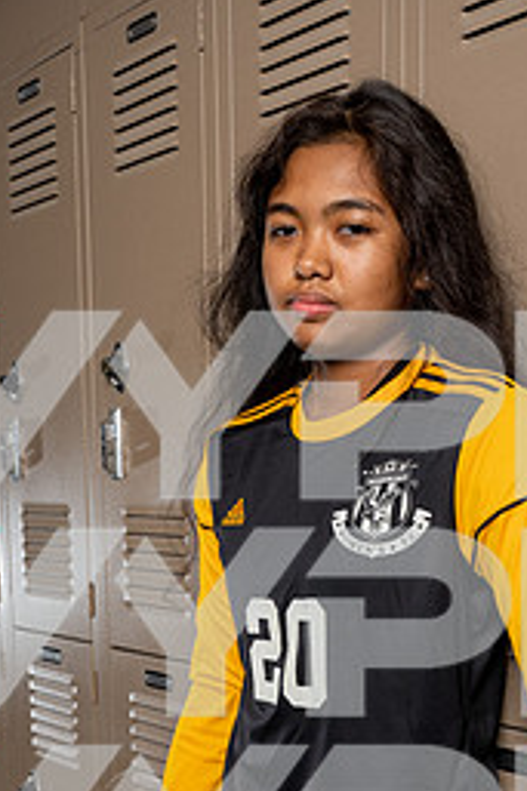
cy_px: 625
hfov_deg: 27.5
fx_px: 1077
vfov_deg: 38.9
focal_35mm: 49
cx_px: 271
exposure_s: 1/250
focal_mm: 28
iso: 200
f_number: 8
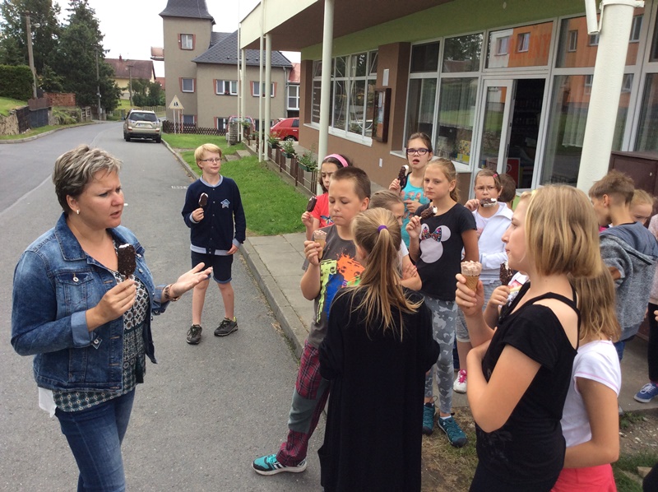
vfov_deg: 44.1
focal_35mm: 32
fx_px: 608
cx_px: 329
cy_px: 246
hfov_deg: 56.9
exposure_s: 1/225
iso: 32
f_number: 2.4
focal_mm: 3.3
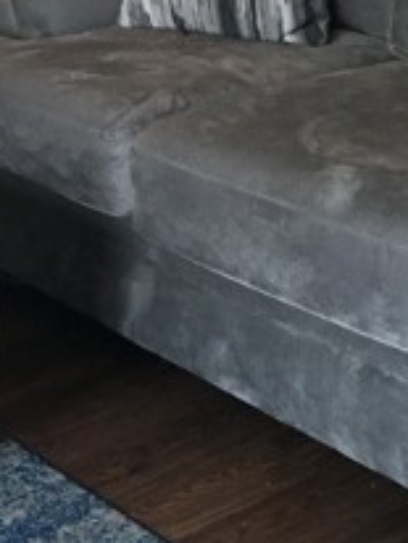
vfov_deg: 17.6
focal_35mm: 108
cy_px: -40
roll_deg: +0.3
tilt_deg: -12.4
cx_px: 95
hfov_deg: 13.7
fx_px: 1694
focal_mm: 4.15
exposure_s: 1/30
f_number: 2.2
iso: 125
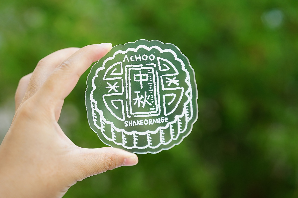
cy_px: 99
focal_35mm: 50
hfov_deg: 39.6
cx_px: 149
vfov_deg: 26.9
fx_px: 414
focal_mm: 50
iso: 160
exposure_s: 1/400
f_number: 2.2
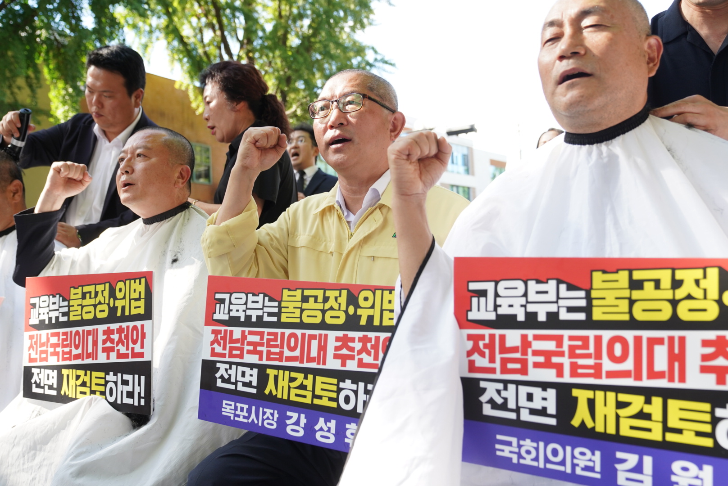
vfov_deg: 41.2
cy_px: 243
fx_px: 648
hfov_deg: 58.7
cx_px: 364
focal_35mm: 32
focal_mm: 32
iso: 800
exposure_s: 1/500
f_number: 4
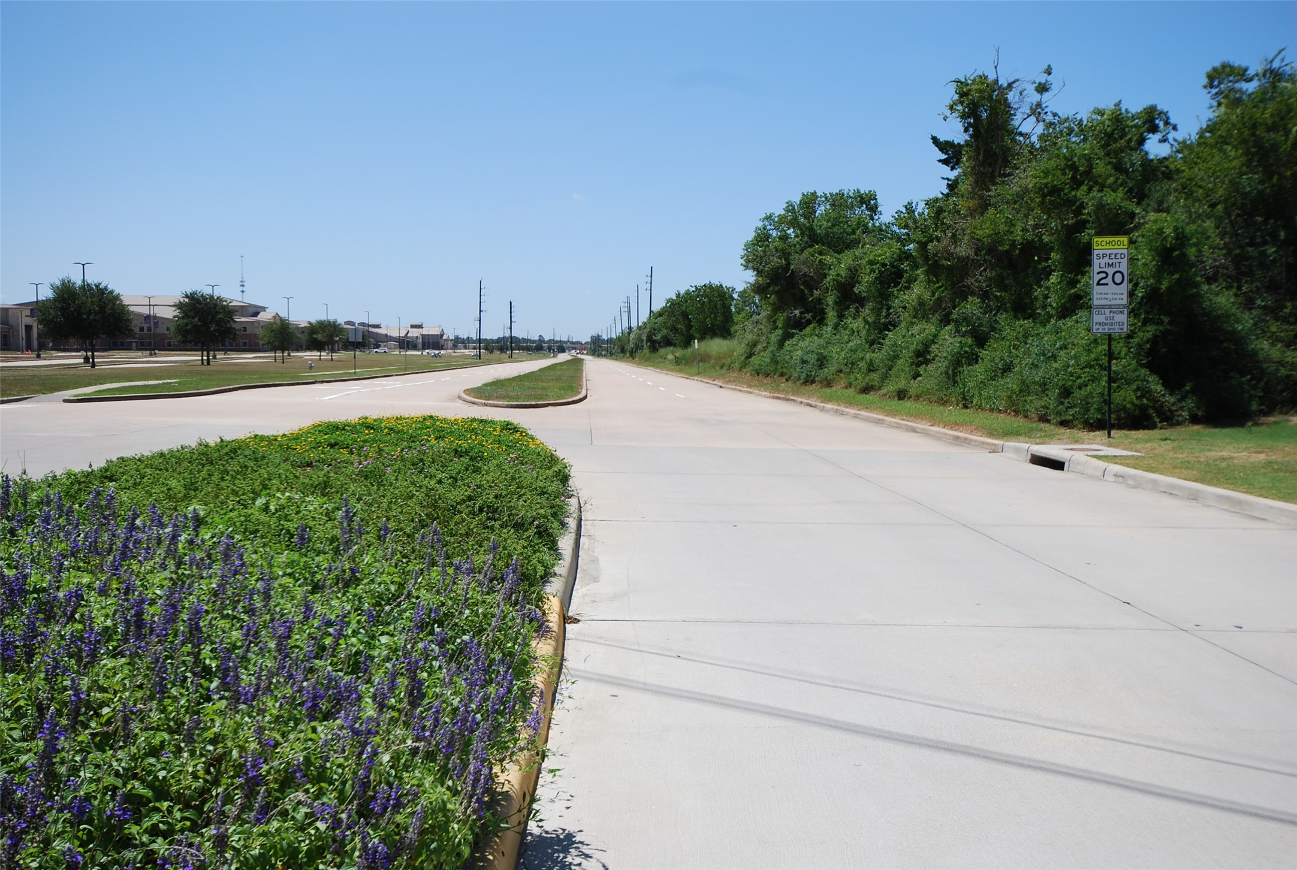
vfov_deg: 37.0
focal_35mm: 36
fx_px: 1299
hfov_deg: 53.0
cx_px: 648
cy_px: 435
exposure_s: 1/250
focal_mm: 24
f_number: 8
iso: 100
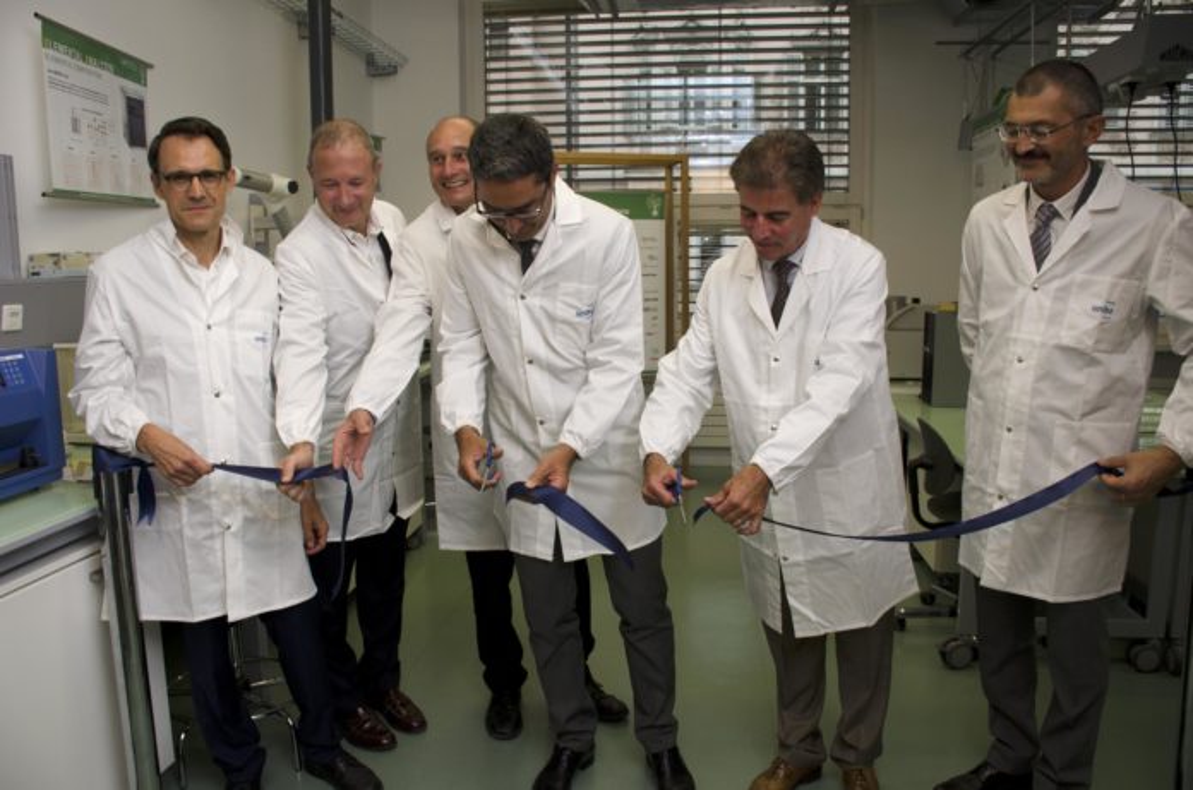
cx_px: 596
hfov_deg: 67.5
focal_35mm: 27
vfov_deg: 47.7
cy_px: 395
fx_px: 893
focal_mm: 18
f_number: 5.6
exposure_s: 1/160
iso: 400
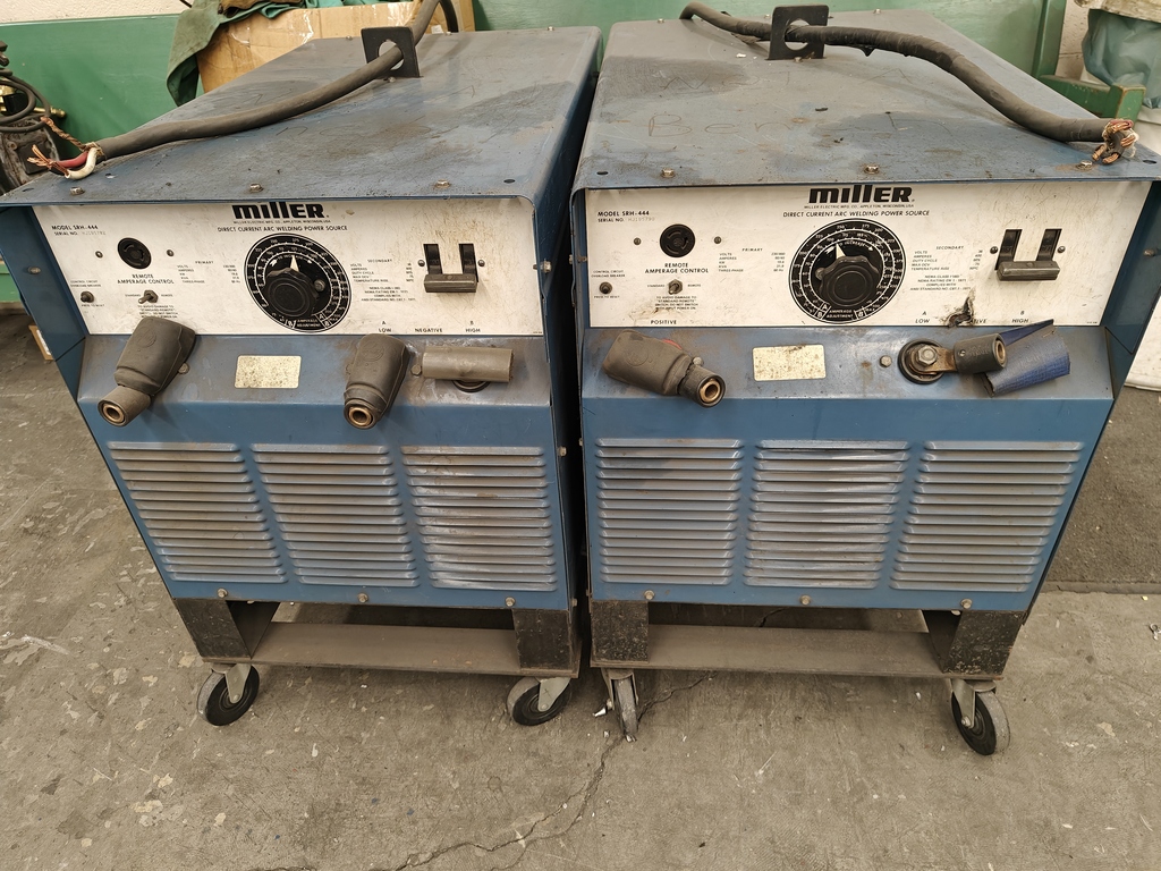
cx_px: 580
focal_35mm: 24
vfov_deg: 56.8
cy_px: 436
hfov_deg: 71.6
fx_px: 805
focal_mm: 5.59
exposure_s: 1/60
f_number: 1.8
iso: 400
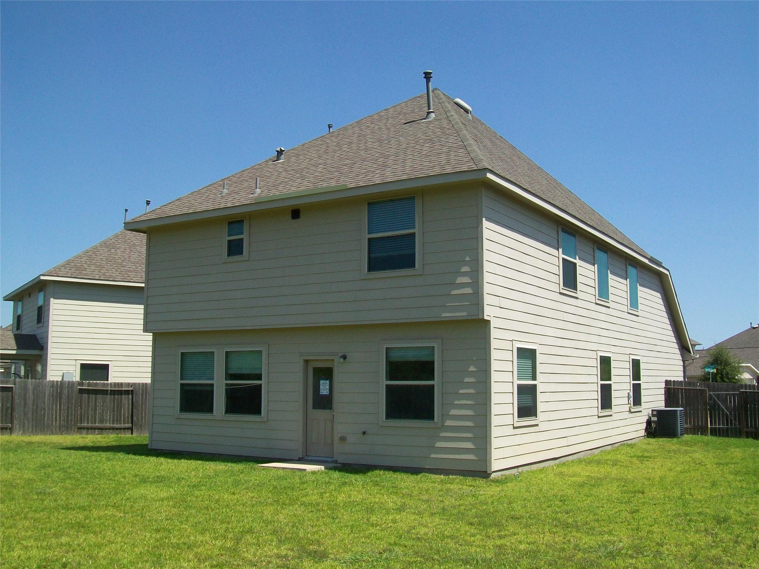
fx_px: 789
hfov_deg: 51.4
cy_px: 284
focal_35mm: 36
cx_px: 380
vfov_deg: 39.7
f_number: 4.8
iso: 64
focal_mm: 6
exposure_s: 1/500
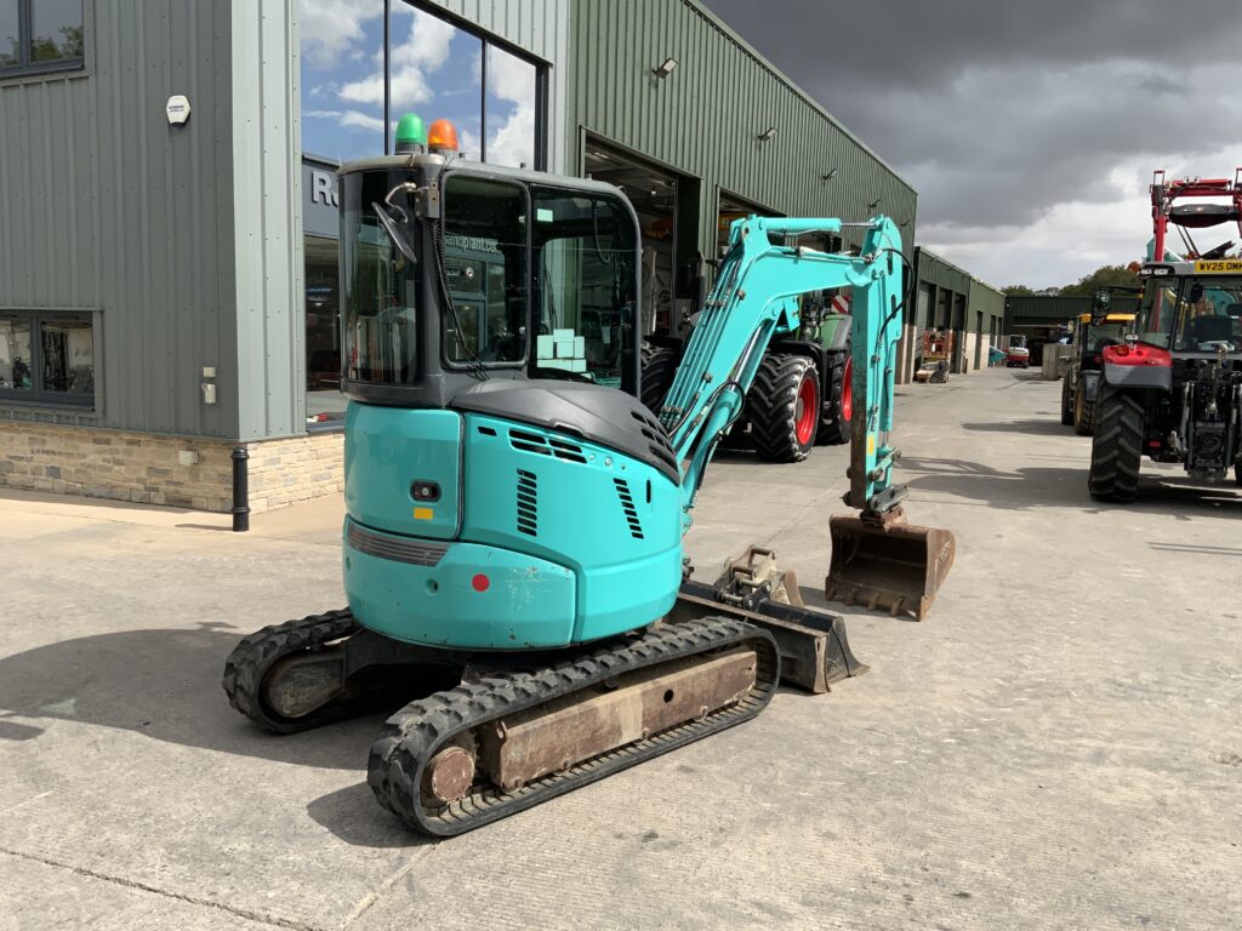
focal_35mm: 29
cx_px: 621
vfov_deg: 48.2
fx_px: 1041
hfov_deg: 61.7
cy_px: 466
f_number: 1.8
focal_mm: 3
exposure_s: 1/1626
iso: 16
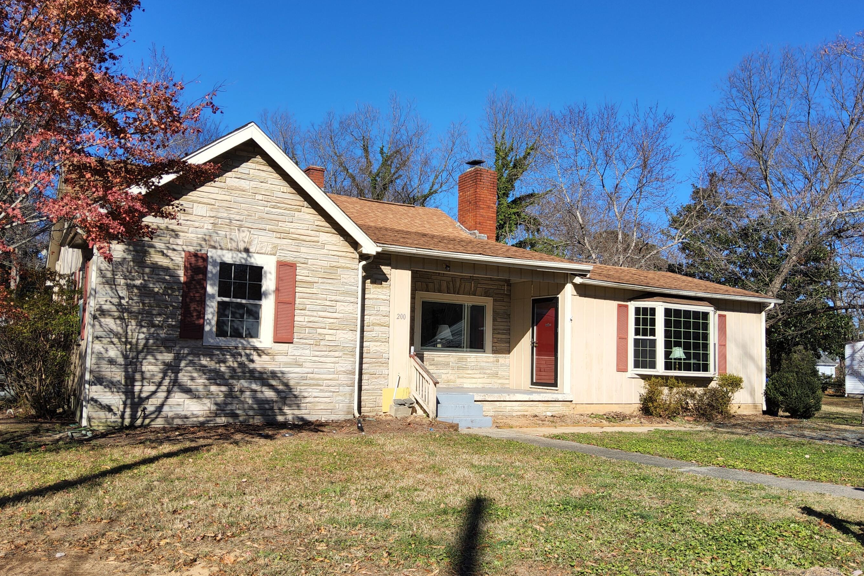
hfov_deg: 63.7
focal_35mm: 29
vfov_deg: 44.9
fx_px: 696
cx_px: 432
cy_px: 304
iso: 32
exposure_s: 1/1418
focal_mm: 3.08
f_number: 2
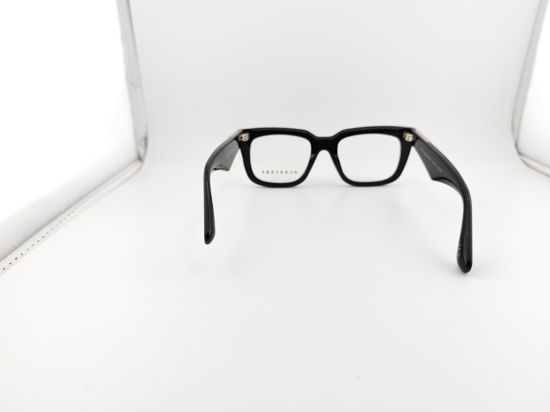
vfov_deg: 56.8
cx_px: 275
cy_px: 206
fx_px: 381
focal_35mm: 24
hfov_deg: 71.6
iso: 1000
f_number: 1.9
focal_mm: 6.12
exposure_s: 1/400
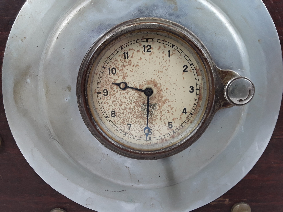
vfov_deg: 51.4
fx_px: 221
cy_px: 106
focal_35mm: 27
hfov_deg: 65.3
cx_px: 142
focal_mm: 2.91
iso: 50
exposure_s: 1/33
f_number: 1.9
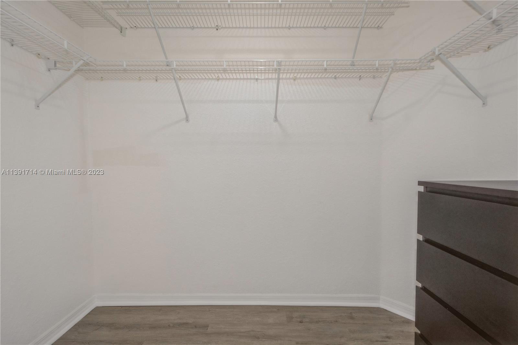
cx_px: 259
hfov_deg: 100.4
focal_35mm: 15
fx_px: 216
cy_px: 172
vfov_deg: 77.3
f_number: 5
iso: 250
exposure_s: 1/60
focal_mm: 10
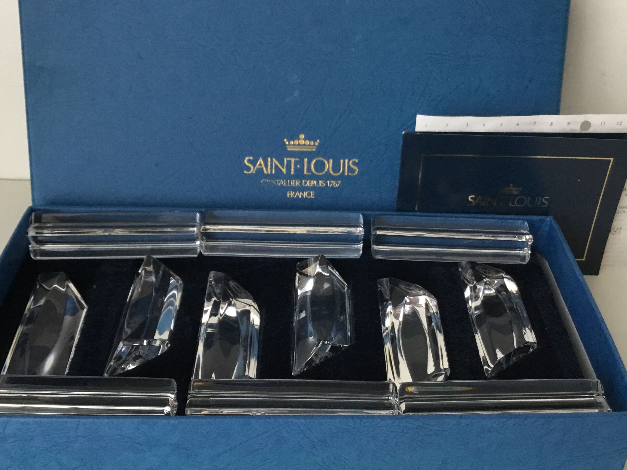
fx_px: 743
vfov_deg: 35.1
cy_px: 240
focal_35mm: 41
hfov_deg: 45.7
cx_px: 342
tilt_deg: -35.5
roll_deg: -1.5
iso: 64
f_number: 2.4
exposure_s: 1/33
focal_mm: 3.3
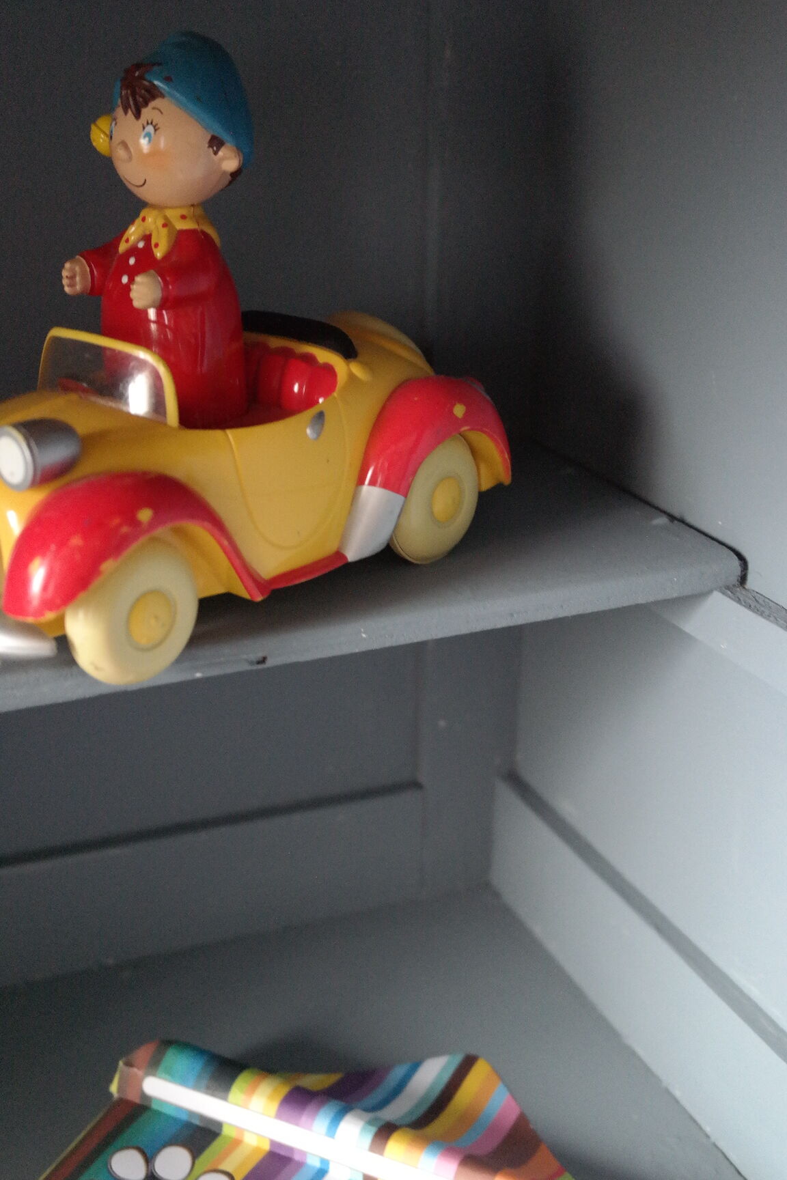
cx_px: 394
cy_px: 590
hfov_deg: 27.5
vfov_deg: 40.3
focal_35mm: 49
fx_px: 1607
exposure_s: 1/30
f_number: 4.5
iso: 3200
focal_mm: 32
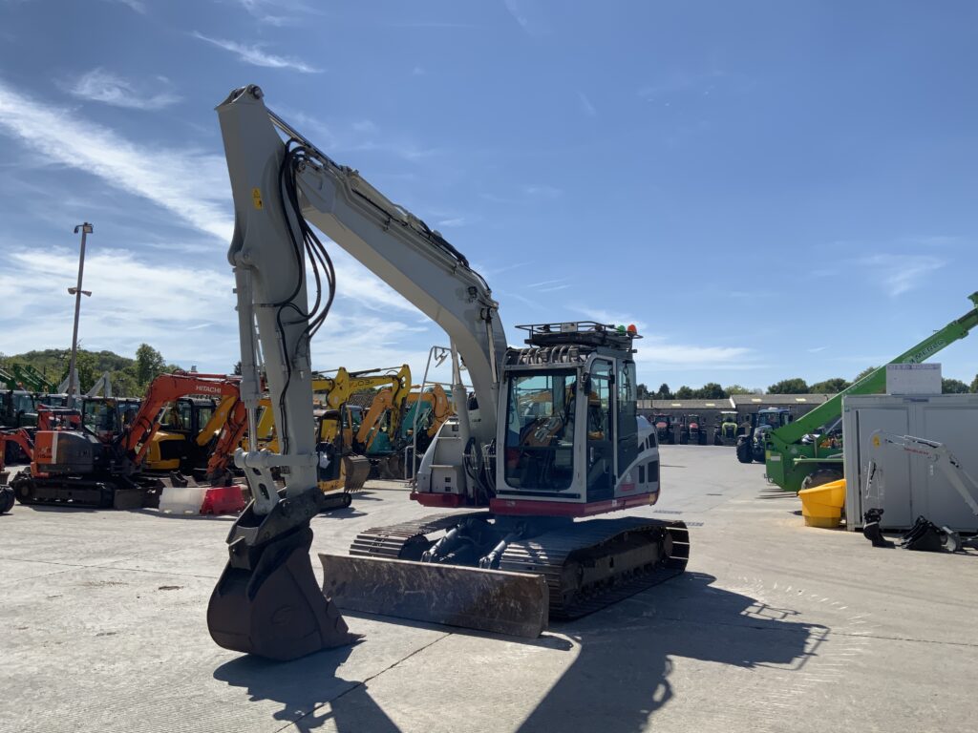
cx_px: 489
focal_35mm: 29
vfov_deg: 48.2
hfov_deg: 61.7
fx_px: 819
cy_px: 366
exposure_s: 1/1490
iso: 16
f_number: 1.8
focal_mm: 3
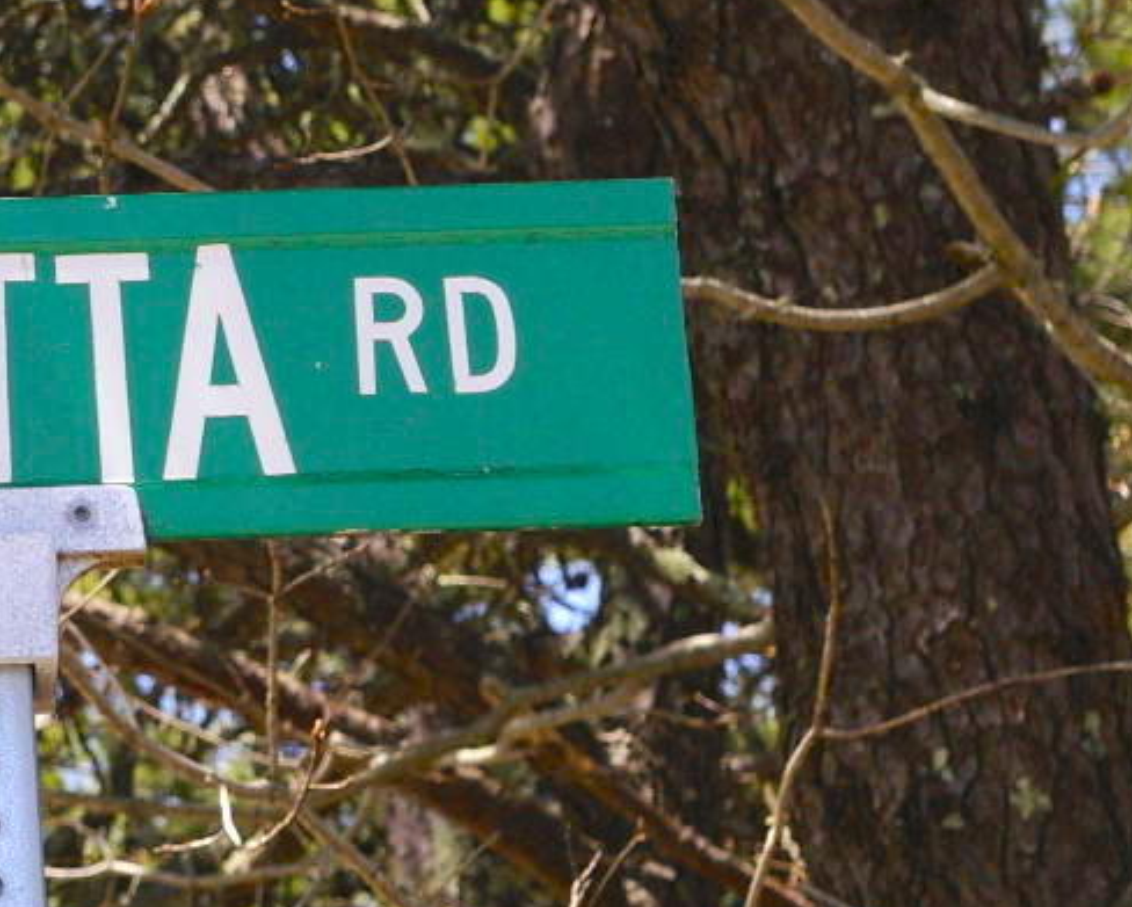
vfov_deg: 6.4
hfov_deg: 7.9
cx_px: -5
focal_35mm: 243
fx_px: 8162
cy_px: 380
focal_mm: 55
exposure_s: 1/500
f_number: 9.5
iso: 800
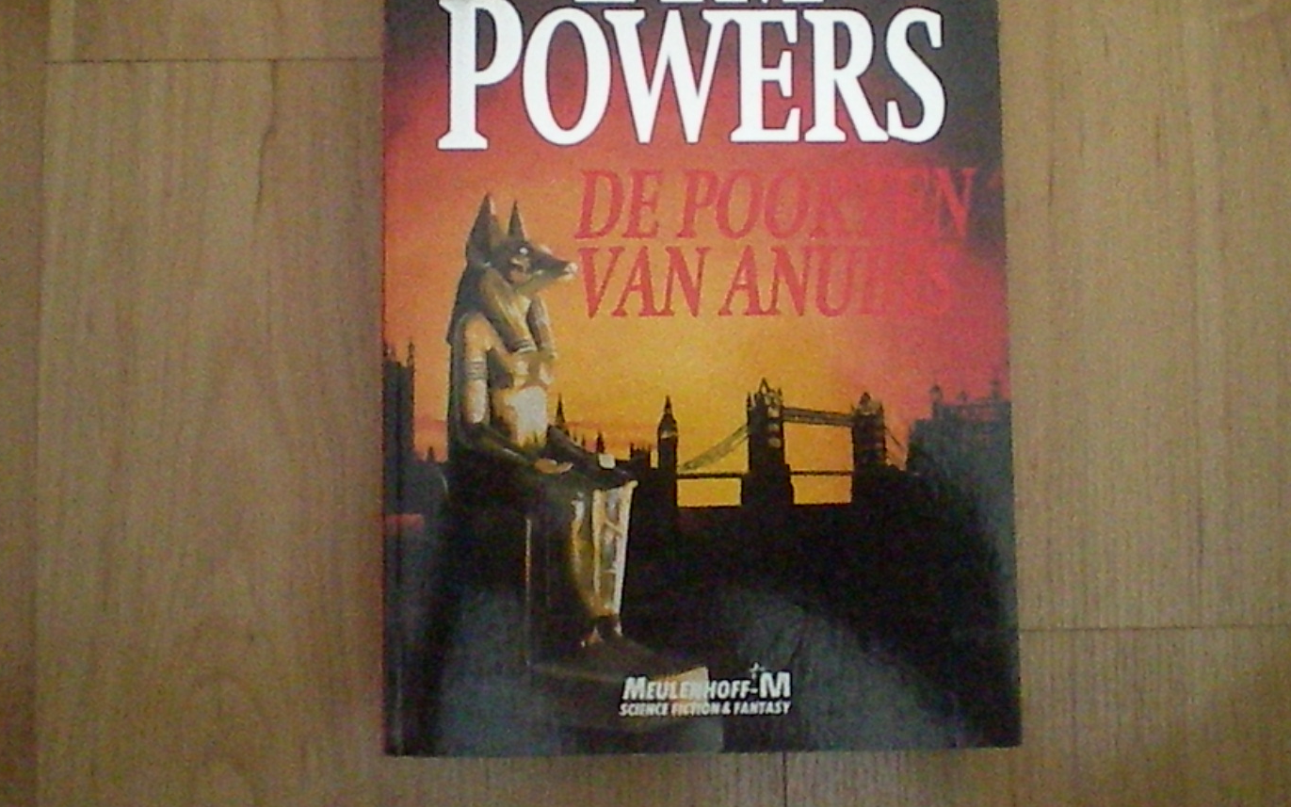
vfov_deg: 27.3
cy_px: 311
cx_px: 679
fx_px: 1654
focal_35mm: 47
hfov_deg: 42.6
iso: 1800
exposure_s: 1/92.7
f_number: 3.1
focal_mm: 6.3
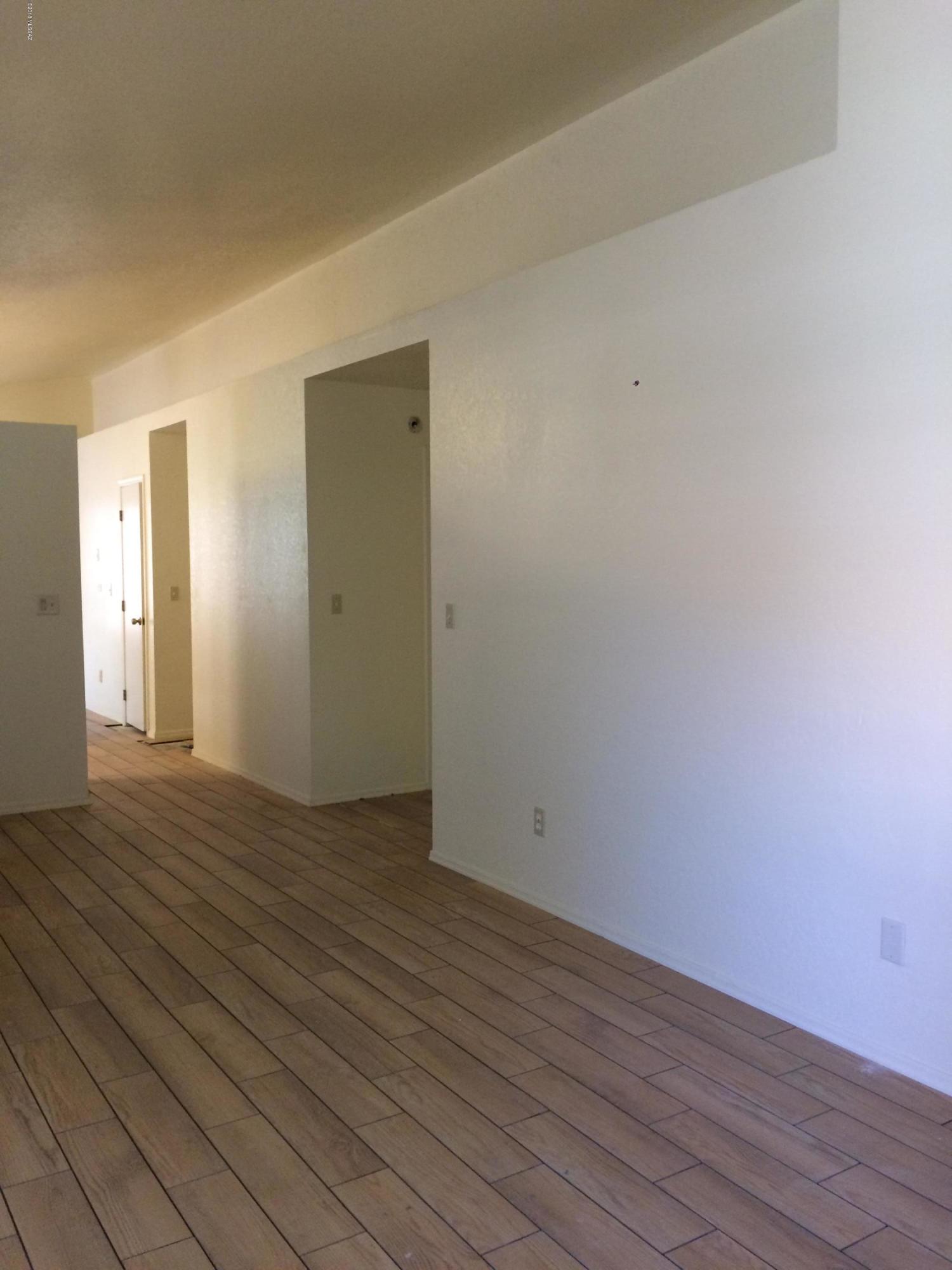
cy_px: 635
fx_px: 1063
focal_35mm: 29
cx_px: 476
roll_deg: -0.3
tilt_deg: -6.8
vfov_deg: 61.7
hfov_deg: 48.2
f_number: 2.2
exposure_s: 1/30
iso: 160
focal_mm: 4.15
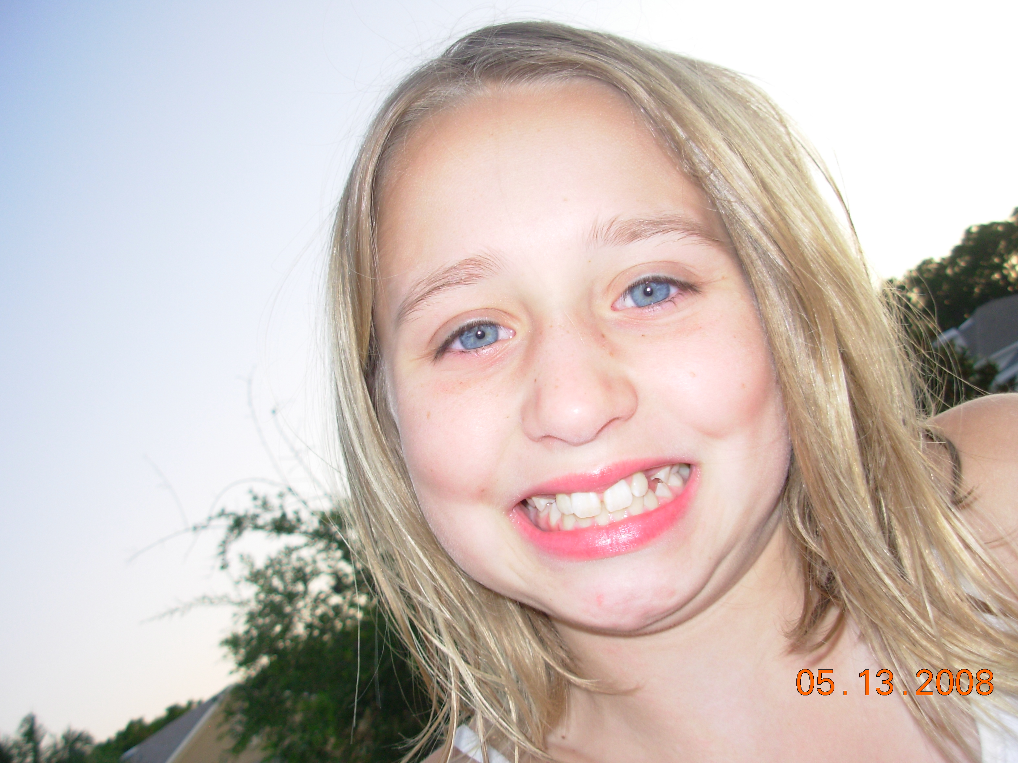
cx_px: 509
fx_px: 1118
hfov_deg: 49.0
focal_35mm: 38
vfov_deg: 37.7
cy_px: 382
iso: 50
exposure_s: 1/128
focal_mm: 6.3
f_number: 2.9
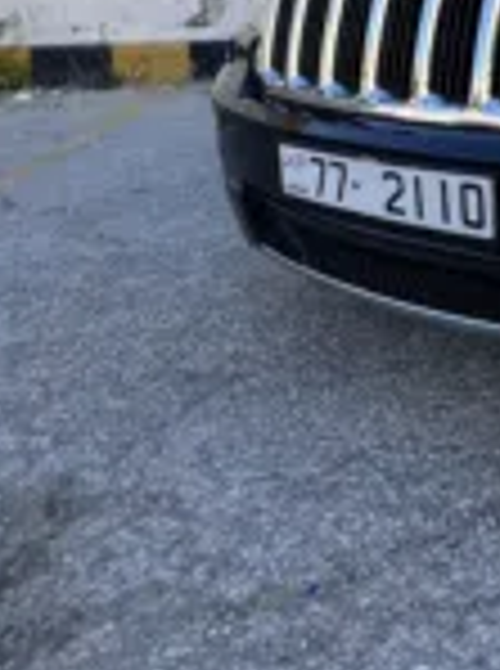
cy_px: 22
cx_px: 635
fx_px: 677
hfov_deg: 31.9
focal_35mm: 35
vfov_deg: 45.7
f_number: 1.8
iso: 32
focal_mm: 1.57
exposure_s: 1/424
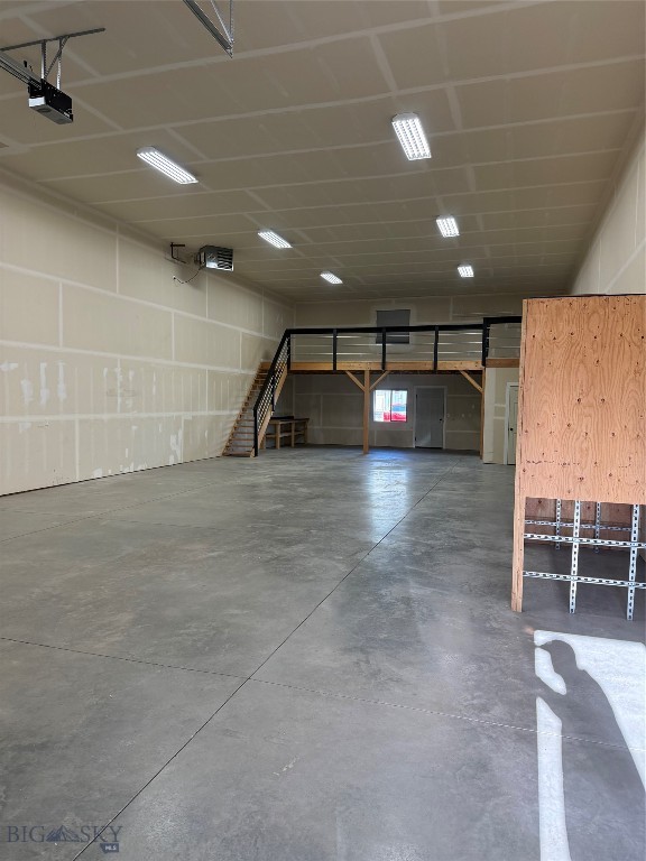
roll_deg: -1.2
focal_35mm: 24
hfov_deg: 56.8
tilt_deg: -3.2
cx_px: 323
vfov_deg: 71.6
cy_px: 430
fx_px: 597
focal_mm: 6.76
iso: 200
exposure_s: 1/230
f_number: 1.78
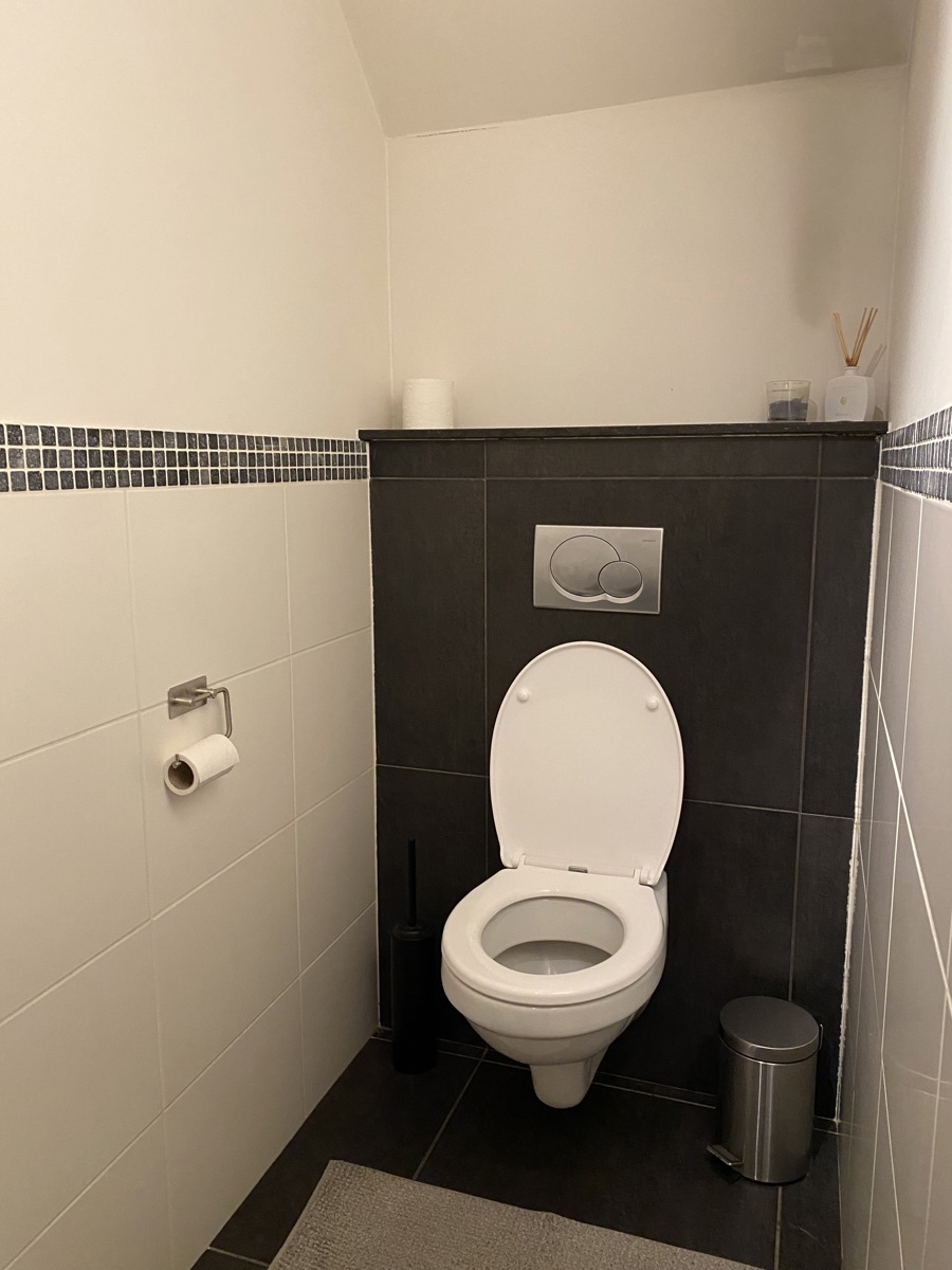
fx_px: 953
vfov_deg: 67.3
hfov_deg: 53.1
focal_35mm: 26
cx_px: 476
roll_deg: +0.4
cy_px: 635
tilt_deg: -8.8
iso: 400
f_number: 1.8
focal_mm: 4.25
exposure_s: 1/50
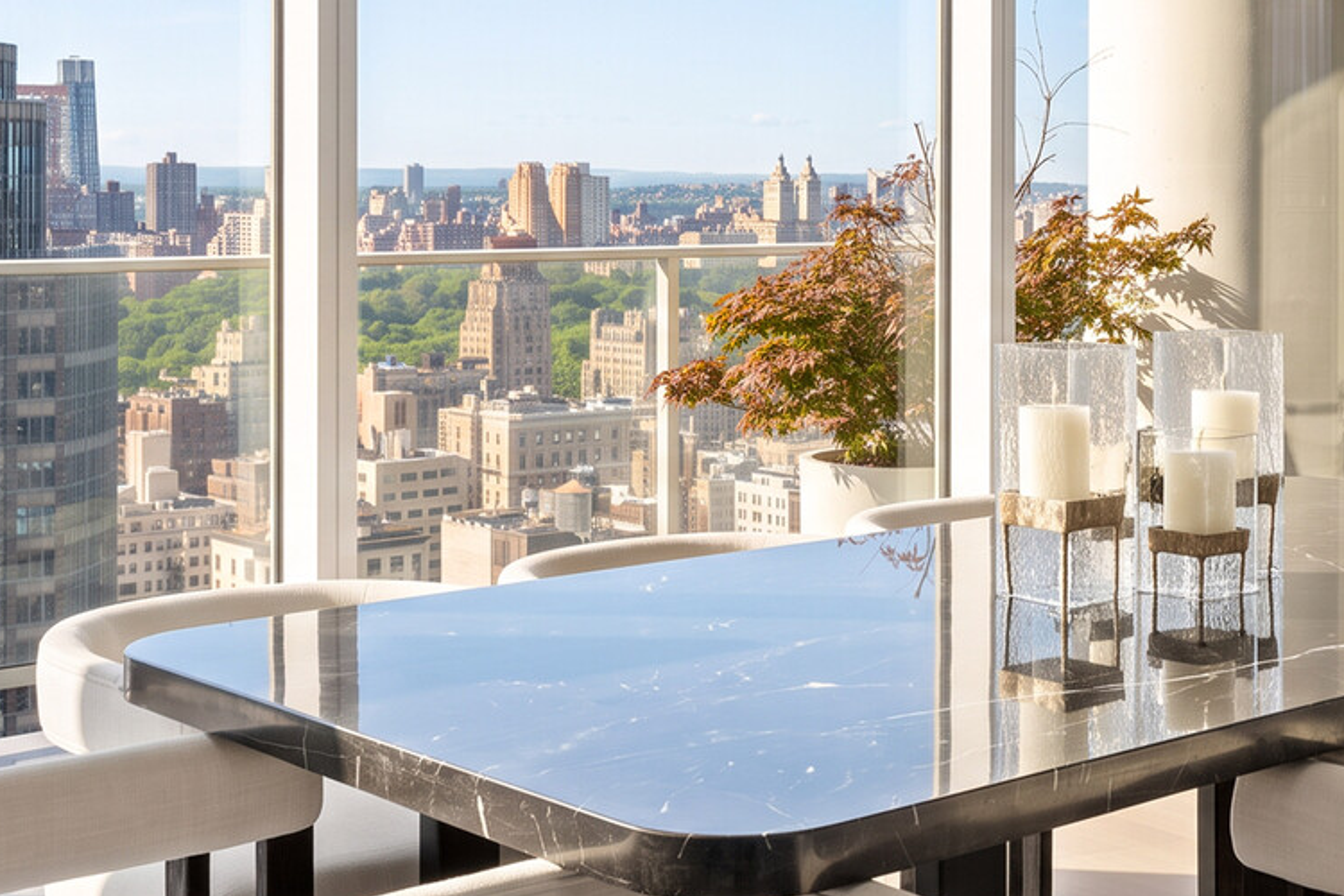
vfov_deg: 20.4
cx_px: 874
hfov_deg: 30.3
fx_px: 2464
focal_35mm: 66
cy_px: 220
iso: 250
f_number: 14
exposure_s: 1/13
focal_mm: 33
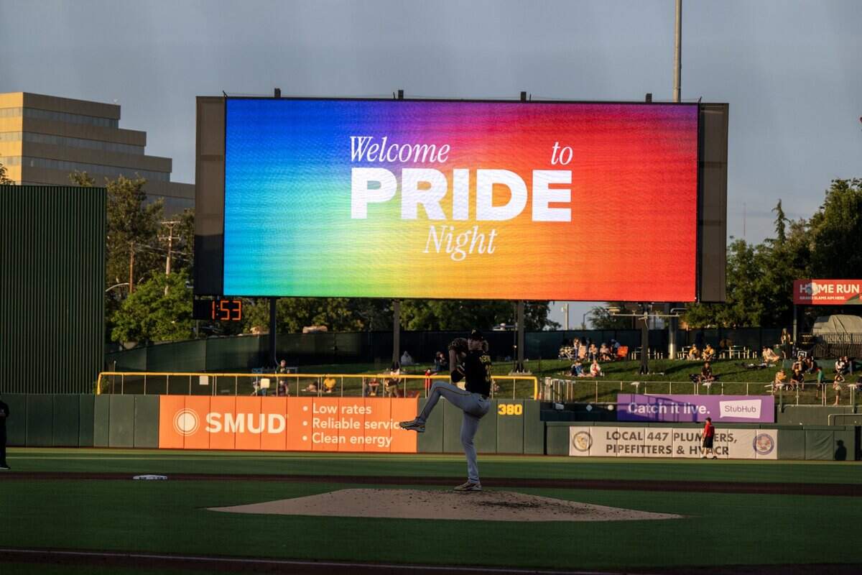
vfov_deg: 10.5
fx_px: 3113
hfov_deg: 15.8
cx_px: 431
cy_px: 288
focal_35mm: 130
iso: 500
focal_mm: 130
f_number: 4
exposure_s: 1/4000
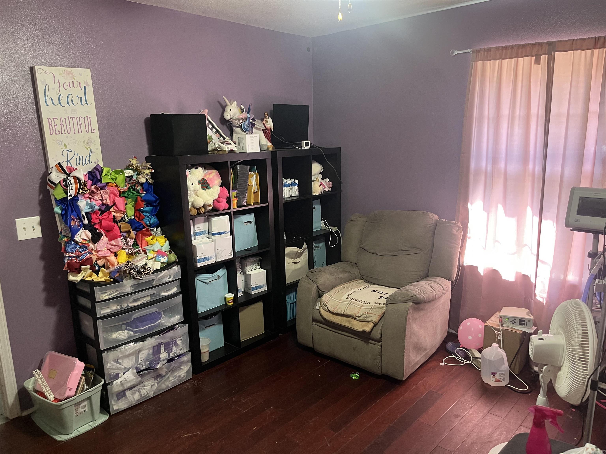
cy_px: 227
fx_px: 455
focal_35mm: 26
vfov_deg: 53.1
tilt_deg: -12.9
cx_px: 303
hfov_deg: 67.3
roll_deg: +2.3
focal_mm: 5.1
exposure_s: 1/60
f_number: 1.6
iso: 400
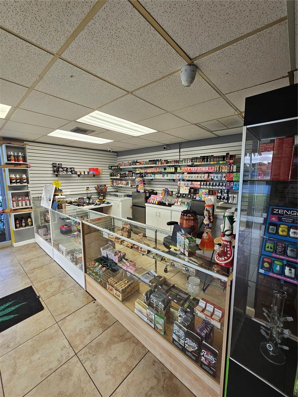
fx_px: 149
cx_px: 149
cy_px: 198
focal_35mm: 13
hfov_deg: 89.9
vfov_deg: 106.2
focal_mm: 2.2
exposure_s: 1/69
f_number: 2.2
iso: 125
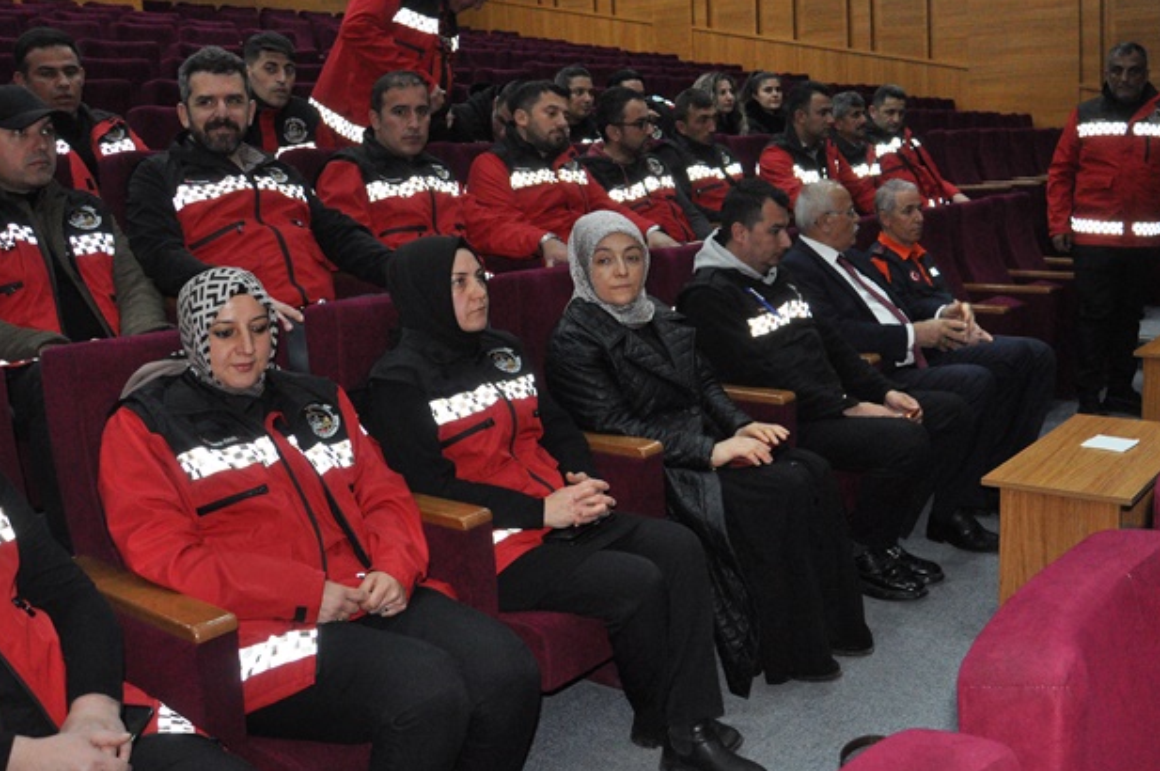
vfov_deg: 37.5
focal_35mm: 35
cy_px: 285
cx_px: 733
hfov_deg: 53.8
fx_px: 1127
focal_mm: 18
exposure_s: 1/60
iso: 2000
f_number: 5
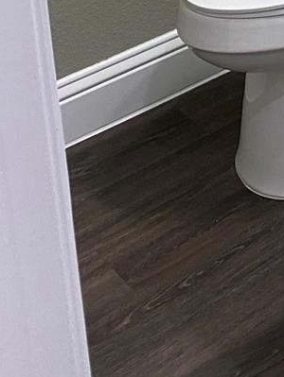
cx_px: 522
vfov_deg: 16.2
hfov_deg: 13.3
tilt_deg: -13.6
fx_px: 1092
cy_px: -320
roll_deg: +1.5
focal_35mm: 100
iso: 100
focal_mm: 4.25
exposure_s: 1/60
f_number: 1.8
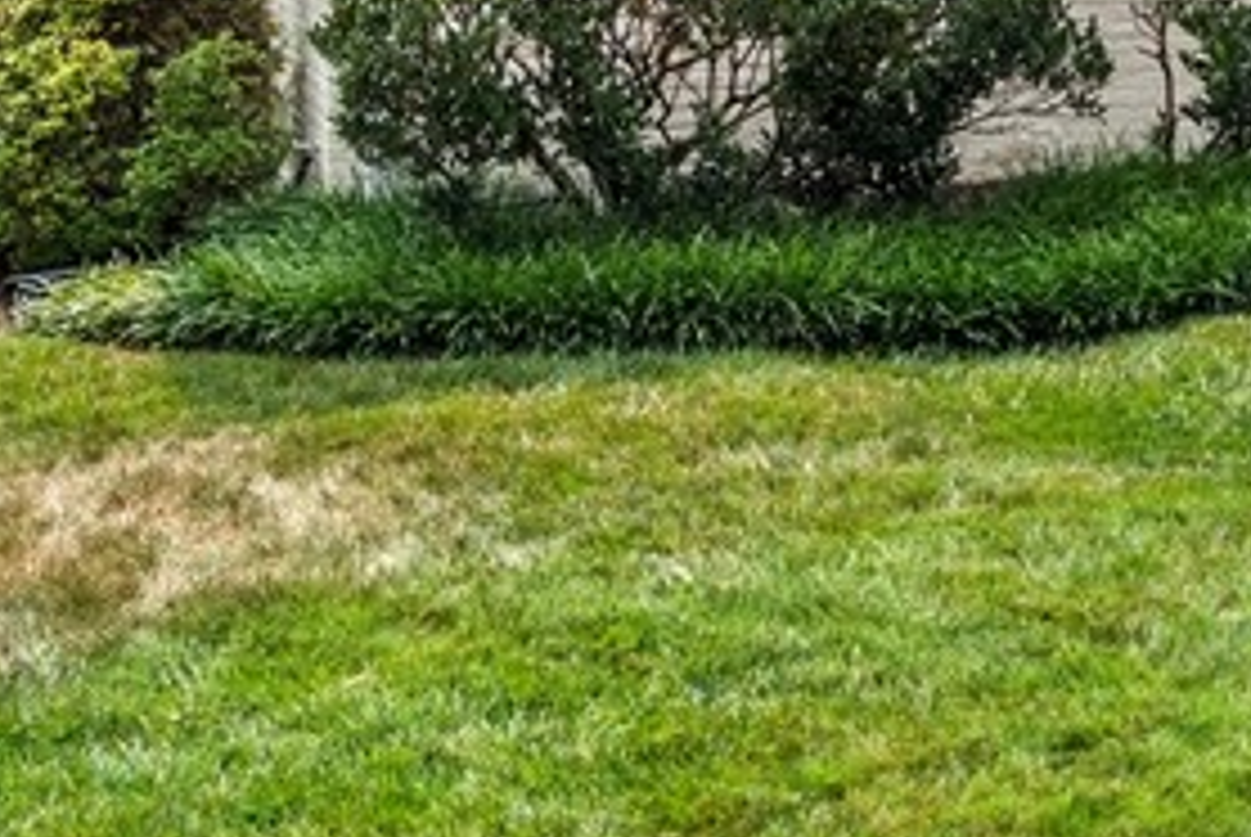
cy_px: -166
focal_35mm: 78
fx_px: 2713
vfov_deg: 16.8
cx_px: 1352
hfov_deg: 24.4
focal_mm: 20
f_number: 8
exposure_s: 1/320
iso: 800
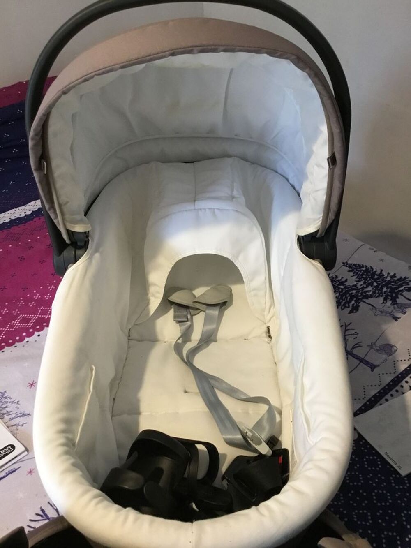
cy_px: 274
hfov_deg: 45.4
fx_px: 491
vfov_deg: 58.3
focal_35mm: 31
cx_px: 206
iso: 200
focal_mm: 3.3
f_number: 2.4
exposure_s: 1/33
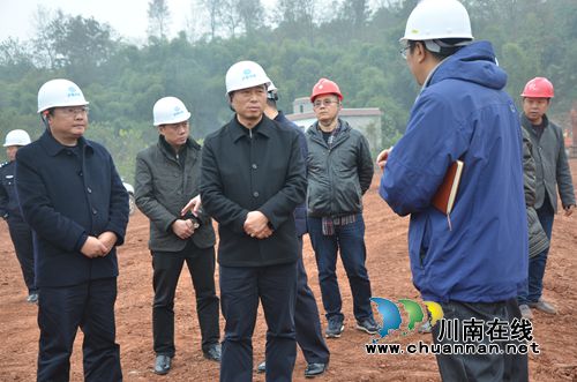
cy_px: 191
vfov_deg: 25.6
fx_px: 840
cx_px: 288
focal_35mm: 52
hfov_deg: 37.9
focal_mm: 35
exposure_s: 1/80
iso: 400
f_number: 4.5
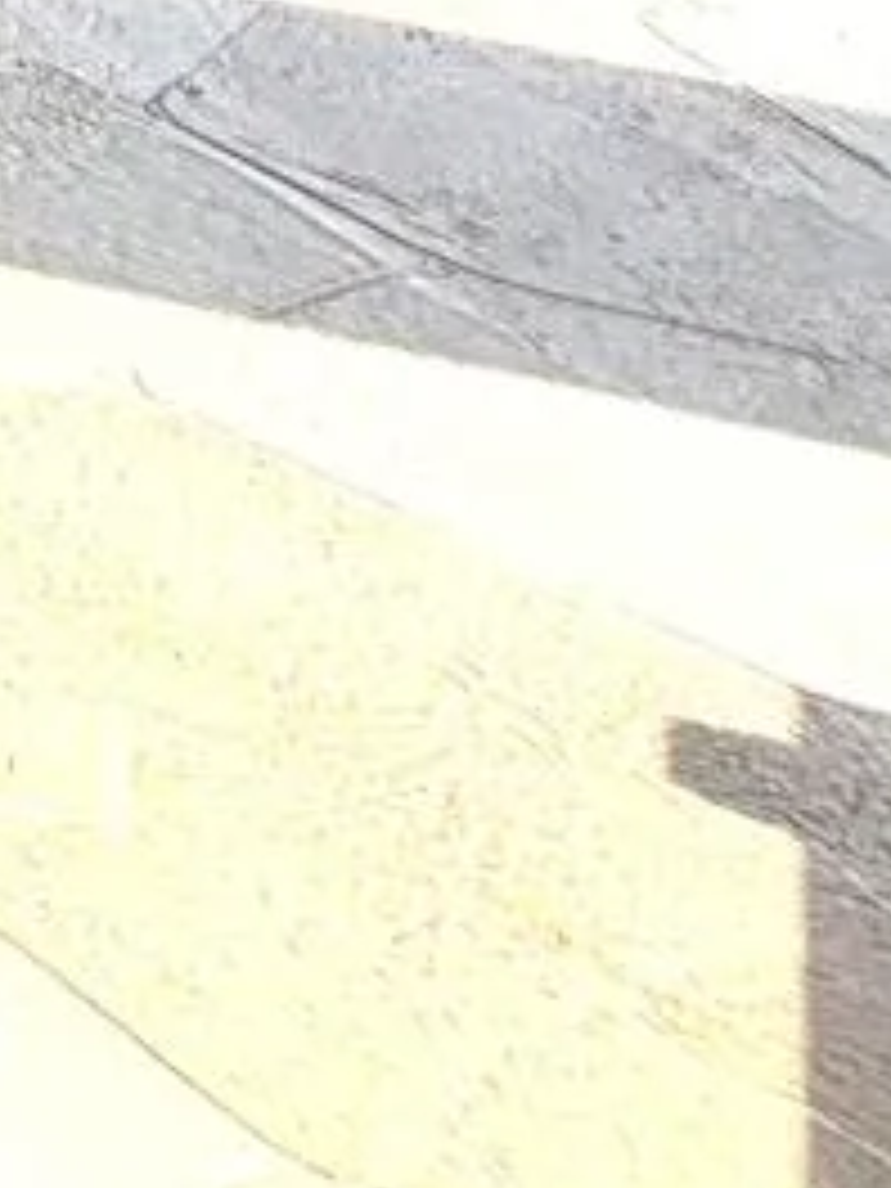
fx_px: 3638
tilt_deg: +2.9
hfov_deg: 9.1
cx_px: -2246
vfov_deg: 12.2
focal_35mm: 106
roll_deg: -2.5
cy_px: -2061
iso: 50
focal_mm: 2.22
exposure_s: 1/318
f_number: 2.2
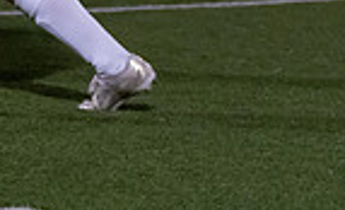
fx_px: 4984
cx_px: -44
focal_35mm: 534
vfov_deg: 2.4
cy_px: -225
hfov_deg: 4.0
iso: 4000
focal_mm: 105
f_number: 2.8
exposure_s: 1/1000
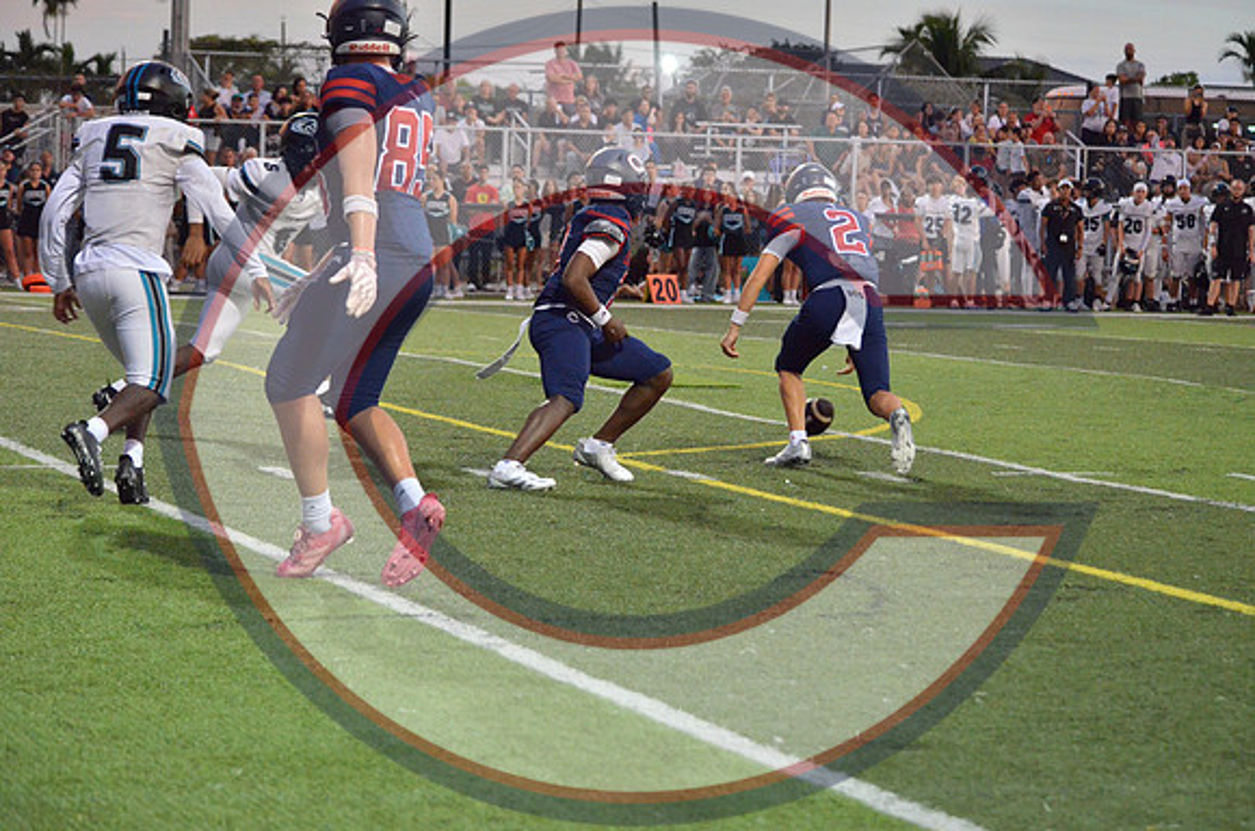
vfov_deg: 10.7
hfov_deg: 16.1
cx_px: 628
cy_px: 416
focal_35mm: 128
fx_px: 4435
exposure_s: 1/500
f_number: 4.5
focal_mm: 85
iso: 4000
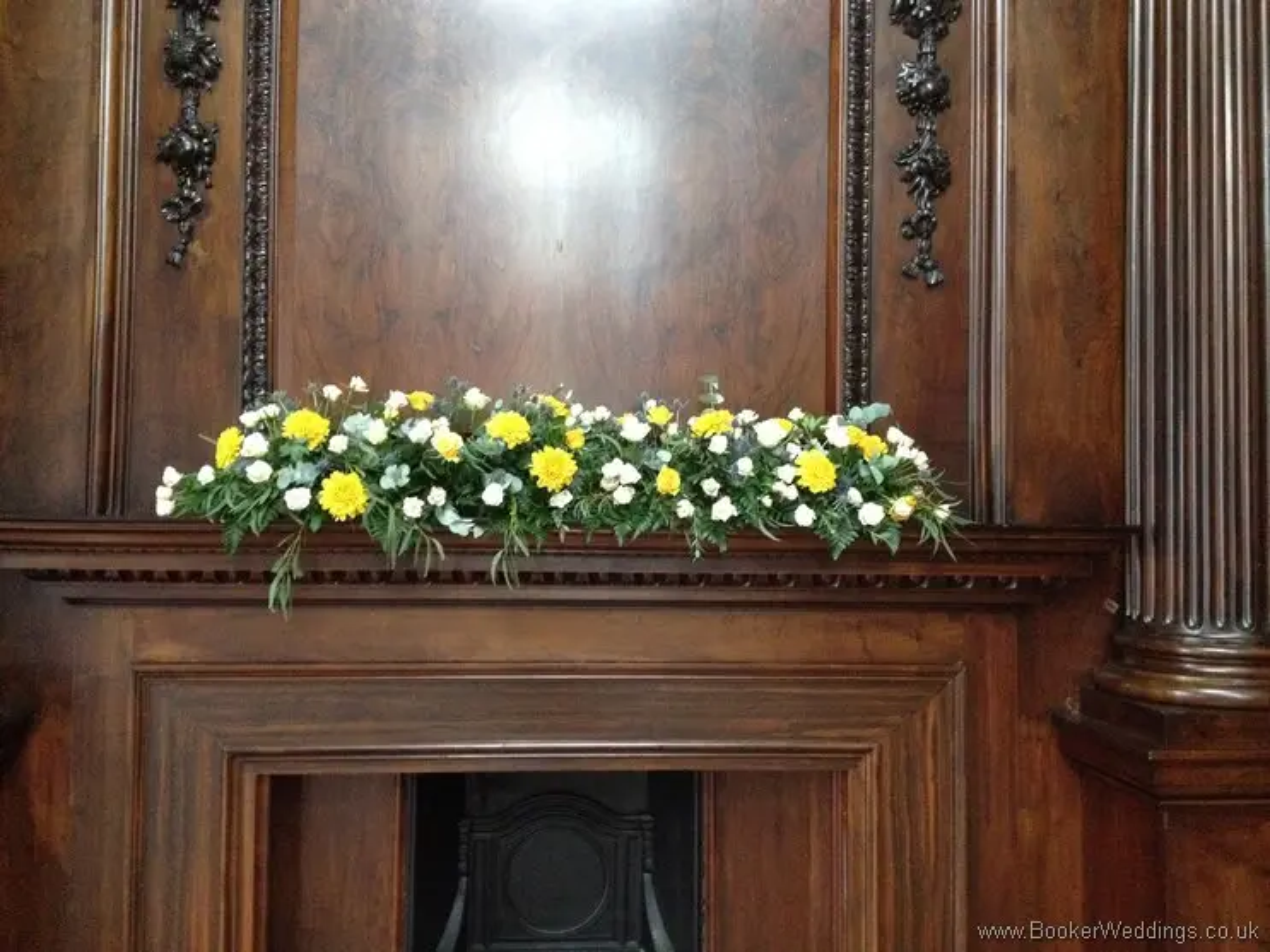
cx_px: 635
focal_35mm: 35
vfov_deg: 40.7
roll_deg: -1.3
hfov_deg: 52.6
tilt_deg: +0.9
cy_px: 476
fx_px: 1284
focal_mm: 4.28
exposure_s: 1/15
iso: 640
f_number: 2.4
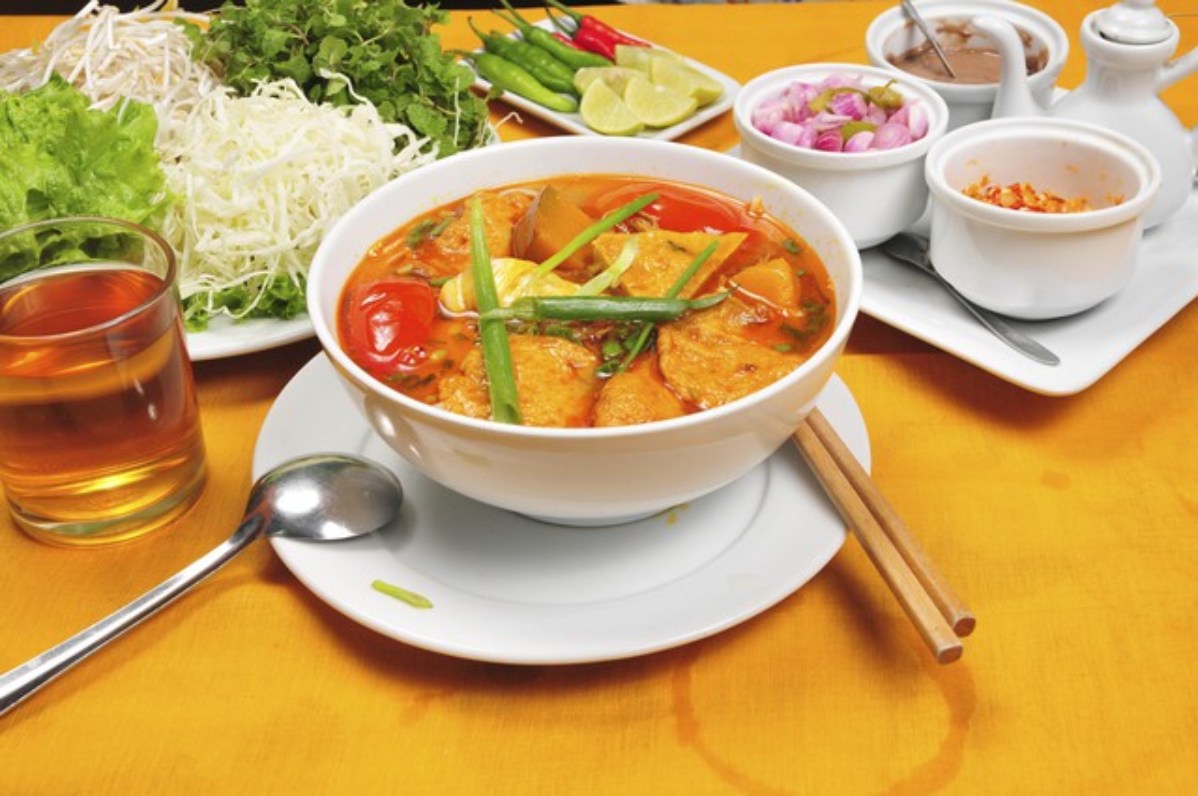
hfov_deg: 38.9
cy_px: 398
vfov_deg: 26.4
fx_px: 1695
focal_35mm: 51
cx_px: 599
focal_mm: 34
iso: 400
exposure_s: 1/125
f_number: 11
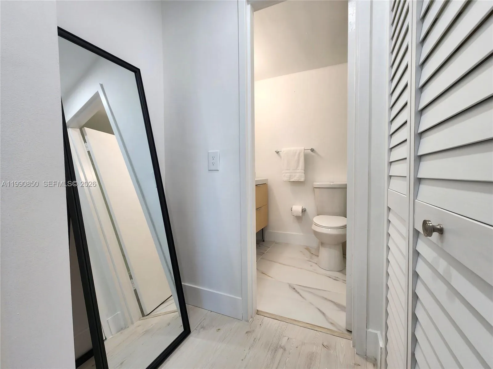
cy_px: 184
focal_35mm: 13
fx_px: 185
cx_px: 246
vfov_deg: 89.9
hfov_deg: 106.2
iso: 80
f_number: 2.2
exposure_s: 1/60.2
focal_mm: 2.2
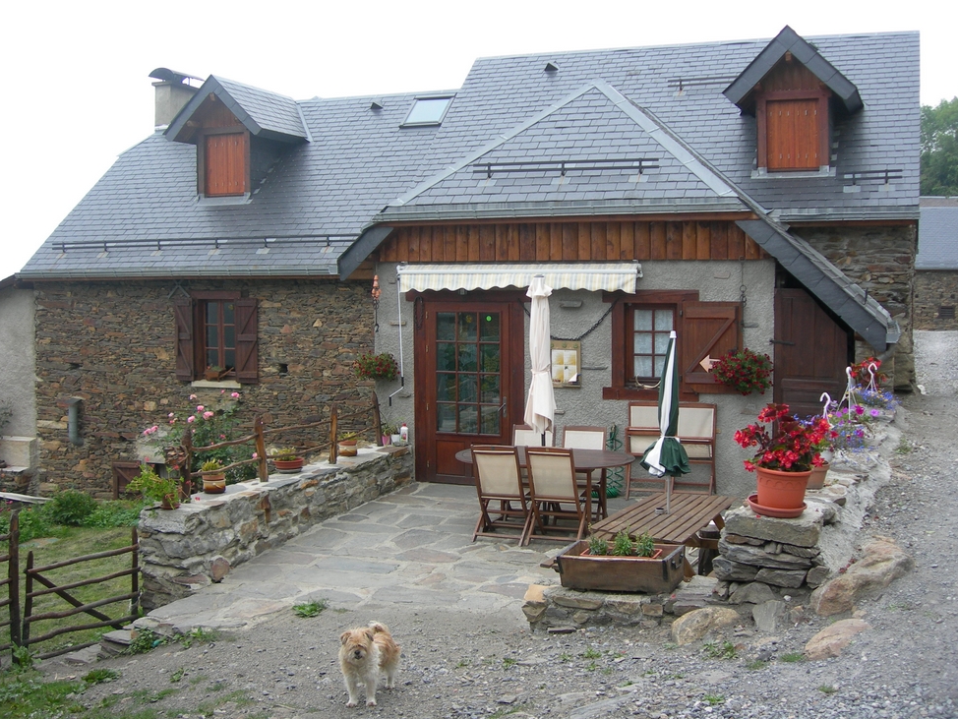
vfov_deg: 36.8
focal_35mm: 39
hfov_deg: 47.8
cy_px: 359
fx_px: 1080
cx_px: 489
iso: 50
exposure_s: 1/200
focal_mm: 7.8
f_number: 2.8
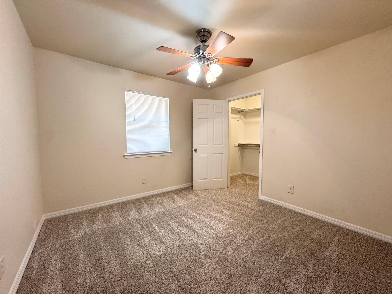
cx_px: 196
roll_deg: +0.0
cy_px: 147
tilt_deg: -4.8
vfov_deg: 85.7
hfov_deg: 102.1
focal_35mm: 14
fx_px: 159
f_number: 2.2
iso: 320
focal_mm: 2.22
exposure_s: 1/120
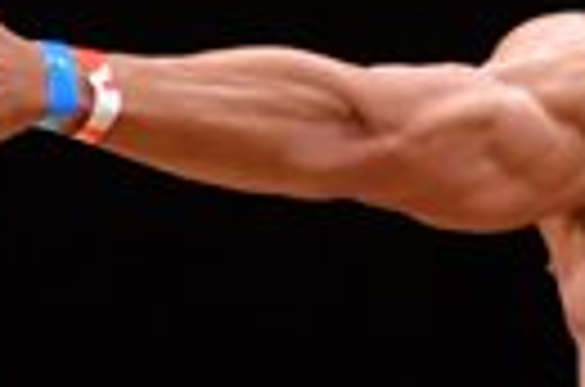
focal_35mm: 1793
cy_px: 526
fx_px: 29065
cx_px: 884
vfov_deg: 0.8
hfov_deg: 1.2
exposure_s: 1/400
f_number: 5.6
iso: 4000
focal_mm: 200
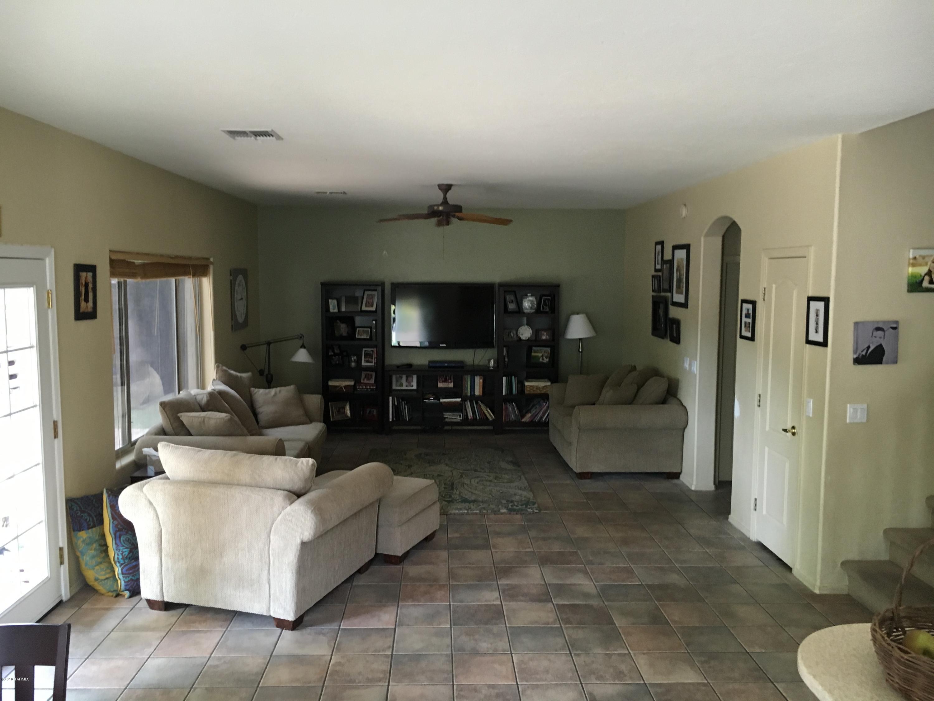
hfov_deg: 61.7
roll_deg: -0.2
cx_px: 467
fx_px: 782
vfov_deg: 48.2
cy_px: 350
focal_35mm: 29
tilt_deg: -6.8
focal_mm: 4.15
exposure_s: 1/30
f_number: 2.2
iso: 125
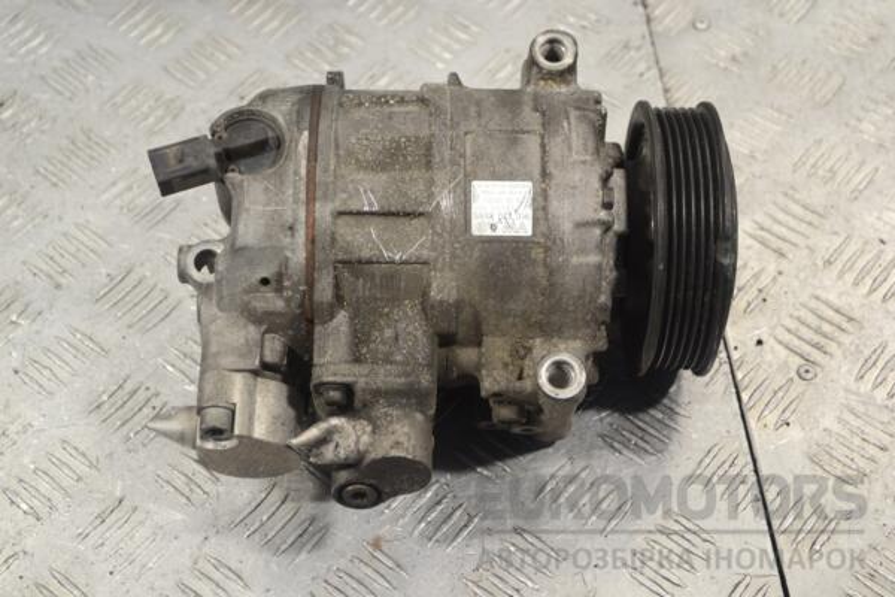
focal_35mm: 60
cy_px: 298
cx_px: 448
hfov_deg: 33.4
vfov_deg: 22.6
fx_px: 1492
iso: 180
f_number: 5.3
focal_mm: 40
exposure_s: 1/30
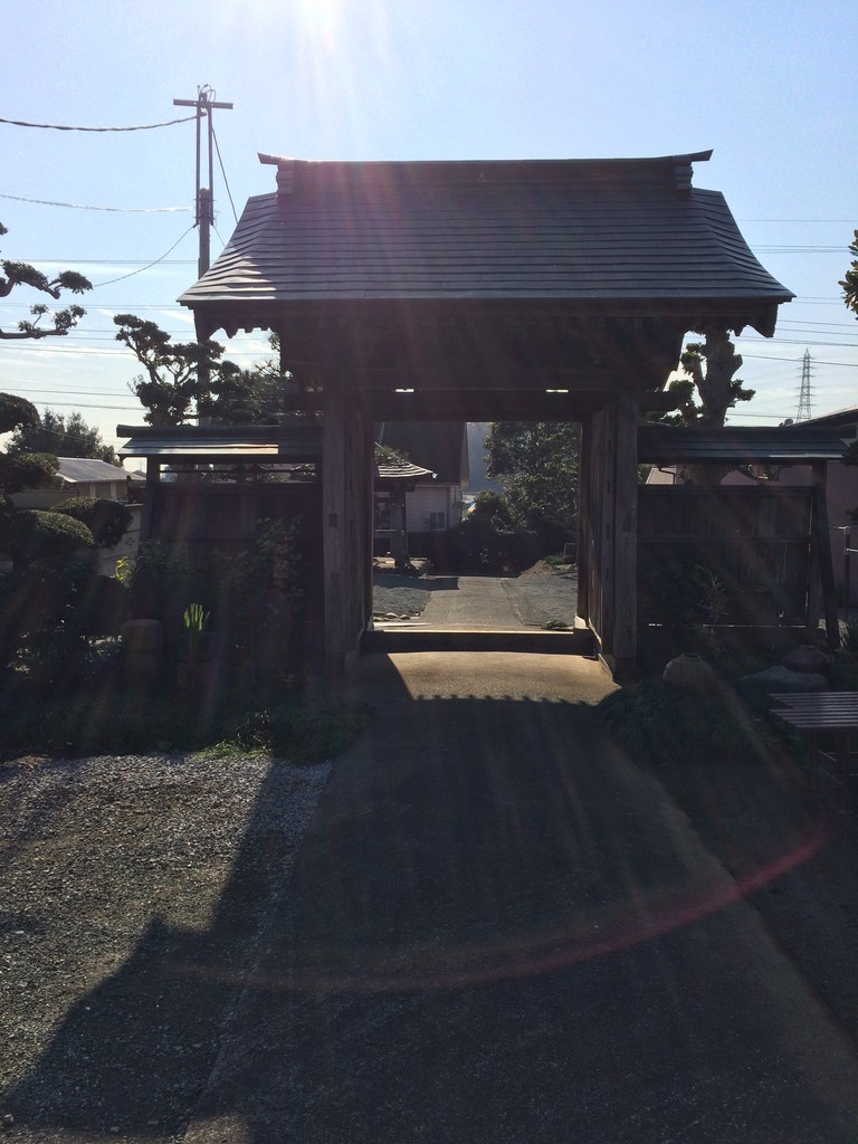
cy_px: 572
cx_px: 429
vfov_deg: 61.7
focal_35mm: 29
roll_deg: +2.1
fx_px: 958
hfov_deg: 48.2
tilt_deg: -6.3
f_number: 2.2
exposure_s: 1/3425
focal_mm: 4.15
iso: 32
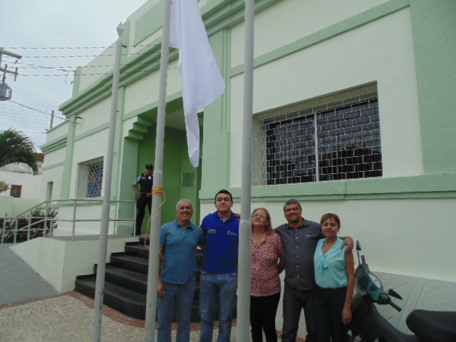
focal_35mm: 22
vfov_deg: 61.1
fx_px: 290
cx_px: 228
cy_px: 171
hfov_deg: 76.4
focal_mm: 4
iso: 80
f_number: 3.1
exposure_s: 1/800
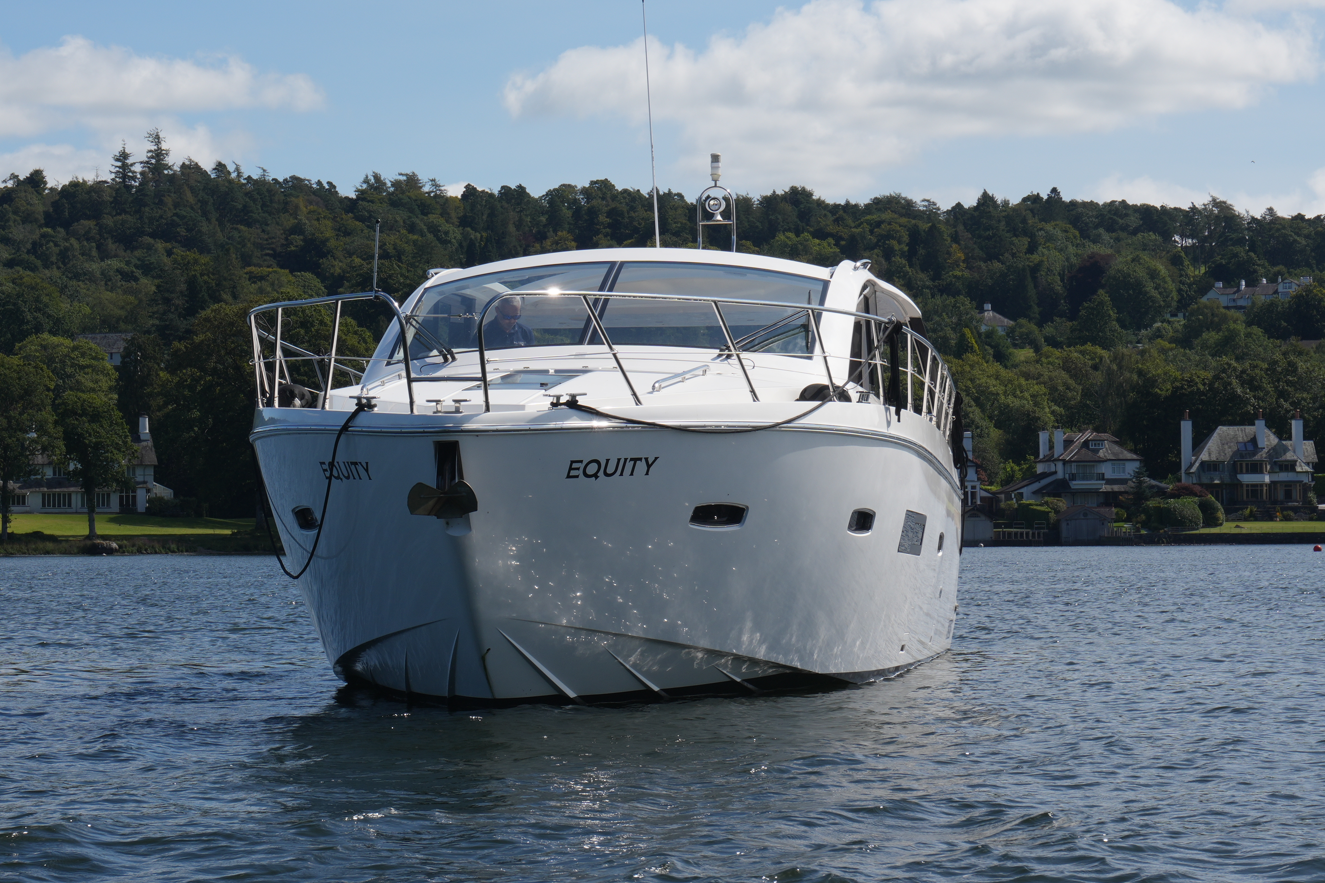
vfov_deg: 14.0
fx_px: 3607
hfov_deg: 20.8
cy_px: 342
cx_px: 525
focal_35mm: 98
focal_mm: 50
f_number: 14
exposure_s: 1/160
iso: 100
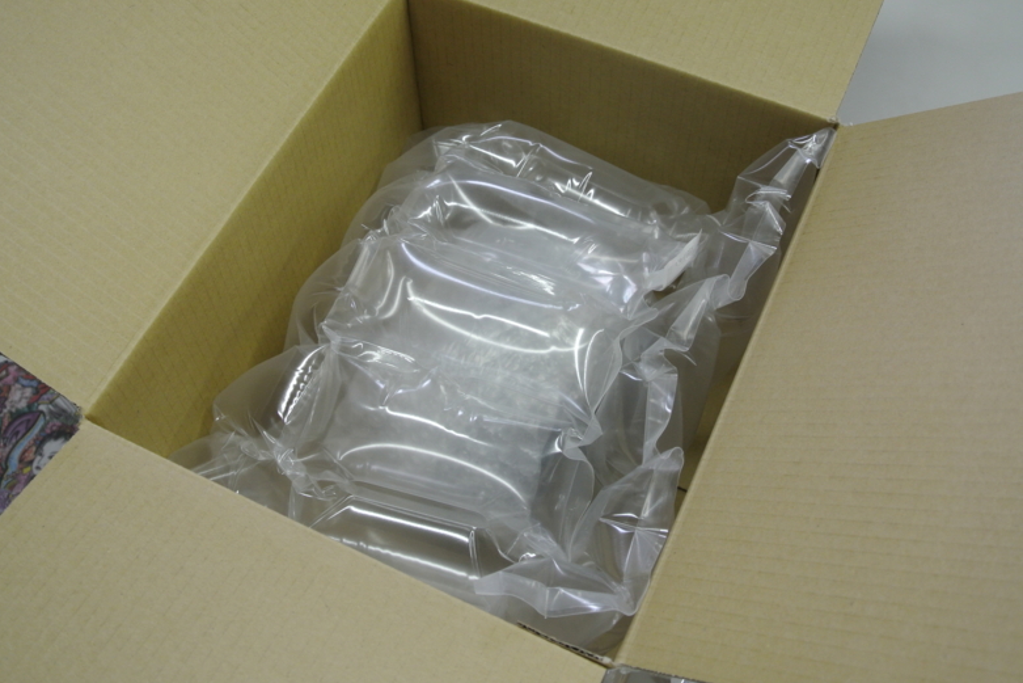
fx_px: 1137
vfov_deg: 33.4
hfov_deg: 48.4
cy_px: 341
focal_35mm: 40
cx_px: 504
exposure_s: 1/50
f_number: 4
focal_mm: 14.5
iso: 400
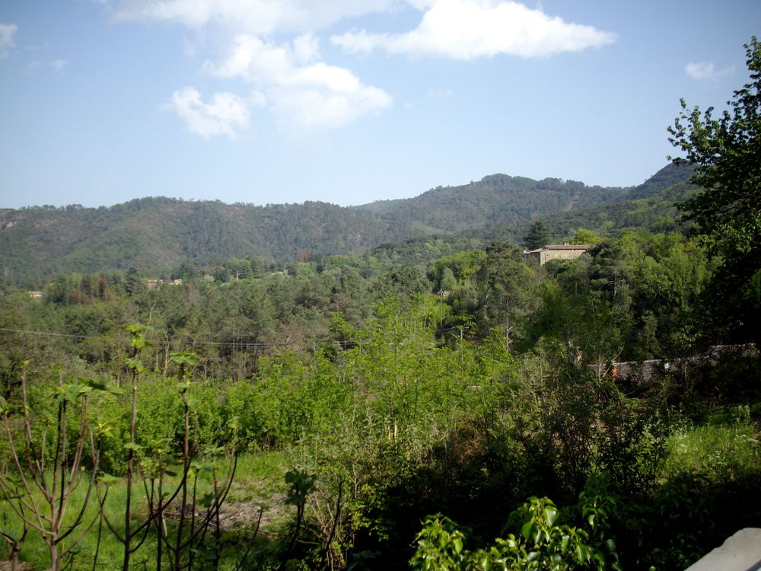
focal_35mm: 37
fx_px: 813
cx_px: 380
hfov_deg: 50.1
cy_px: 286
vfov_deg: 38.7
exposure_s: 1/200
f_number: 5.6
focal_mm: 6.2
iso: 80
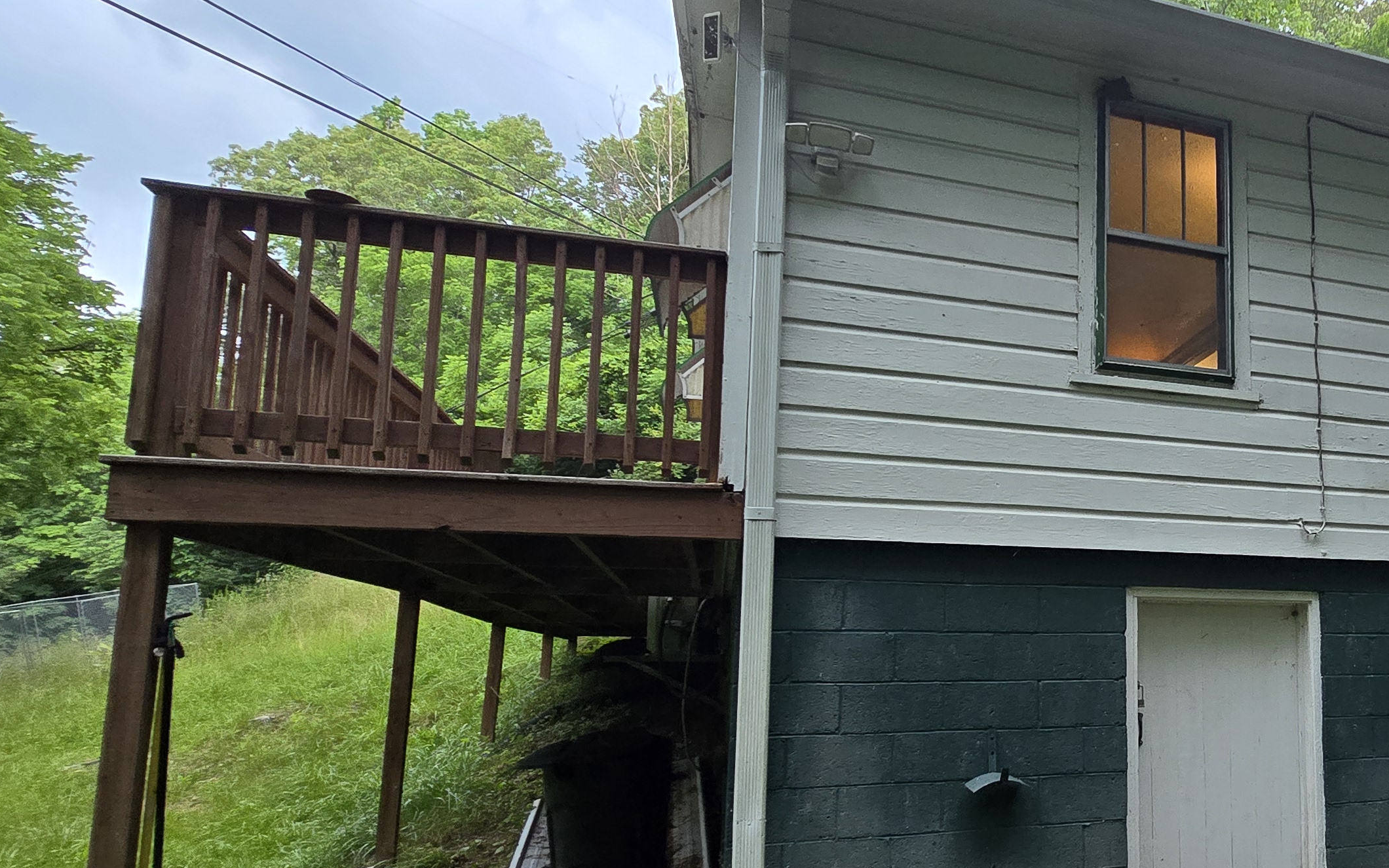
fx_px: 984
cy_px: 532
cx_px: 1187
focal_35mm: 26
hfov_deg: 61.9
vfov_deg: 47.2
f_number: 2.2
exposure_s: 1/60
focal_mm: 2.2
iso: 250
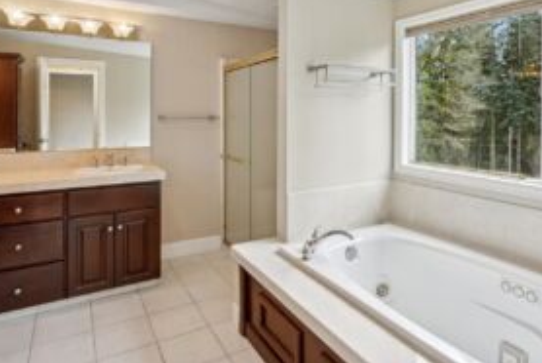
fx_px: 347
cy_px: 126
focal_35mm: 23
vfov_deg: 54.3
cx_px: 283
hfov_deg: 76.0
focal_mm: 16
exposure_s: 1/40
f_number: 8
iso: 400
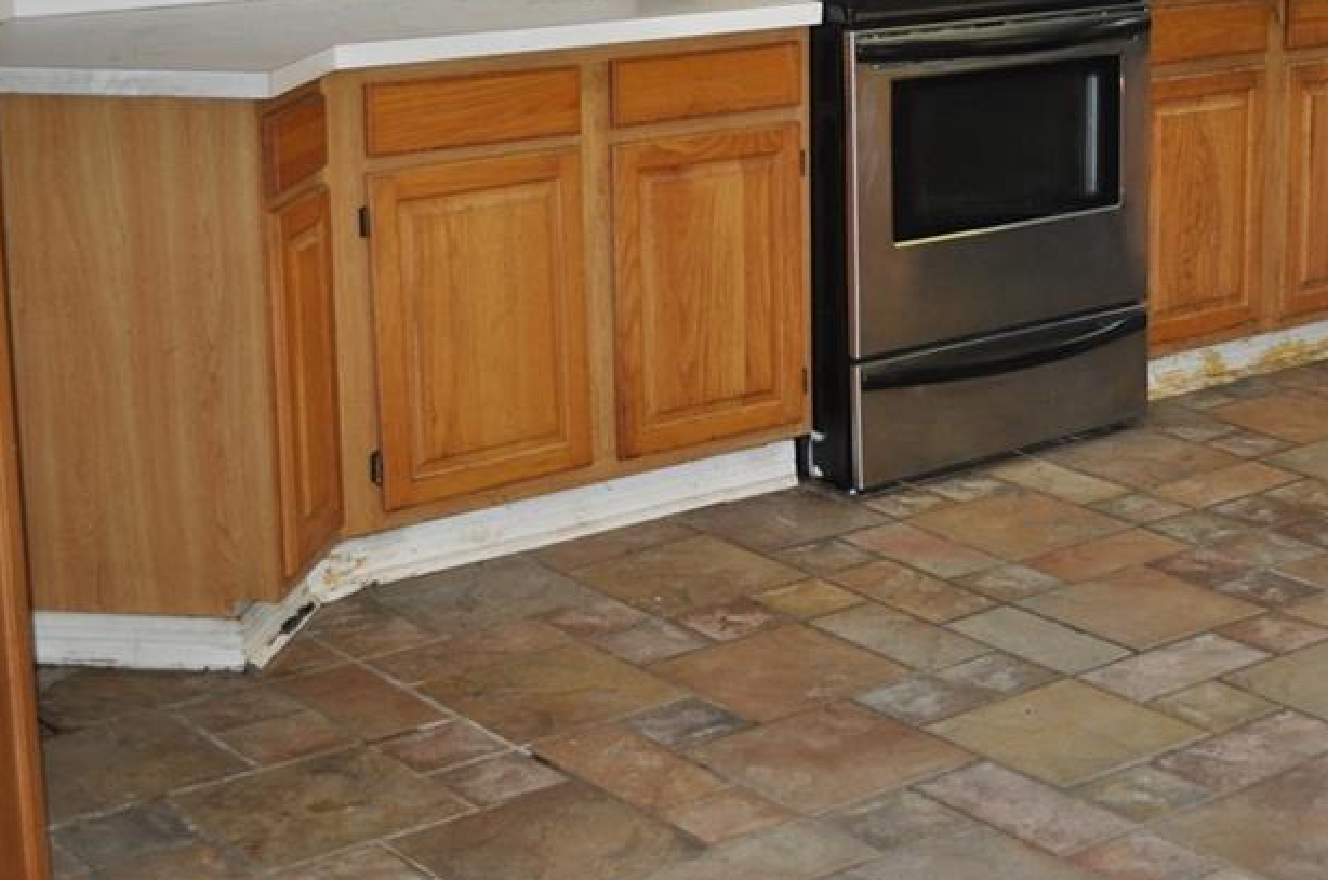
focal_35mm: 70
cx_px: 1092
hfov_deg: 28.2
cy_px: 293
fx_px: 2578
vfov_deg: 19.3
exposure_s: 1/60
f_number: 4.5
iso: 800
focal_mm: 28
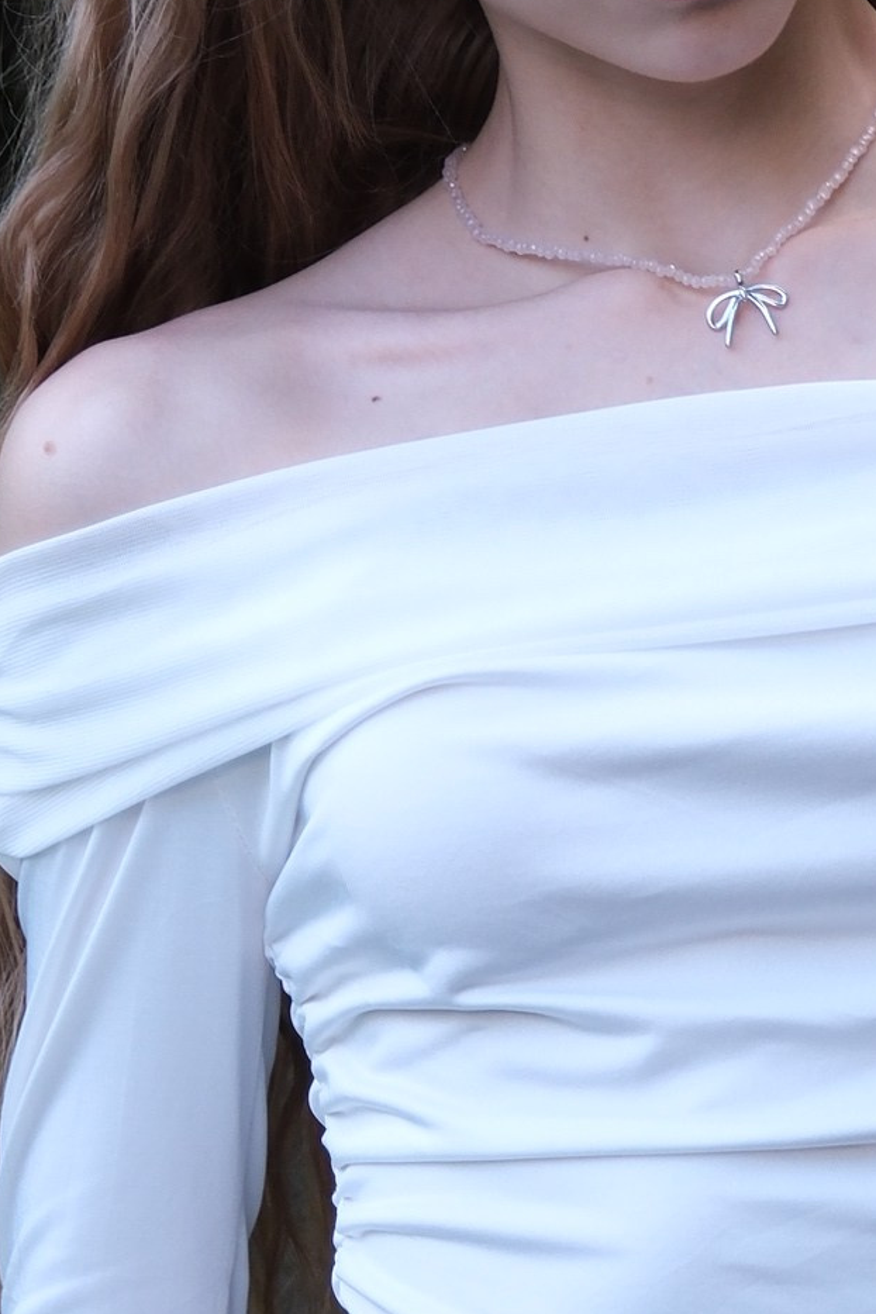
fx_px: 6606
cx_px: 804
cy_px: 745
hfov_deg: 7.6
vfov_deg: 11.4
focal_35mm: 181
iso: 400
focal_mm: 29.6
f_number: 3.6
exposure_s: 1/180
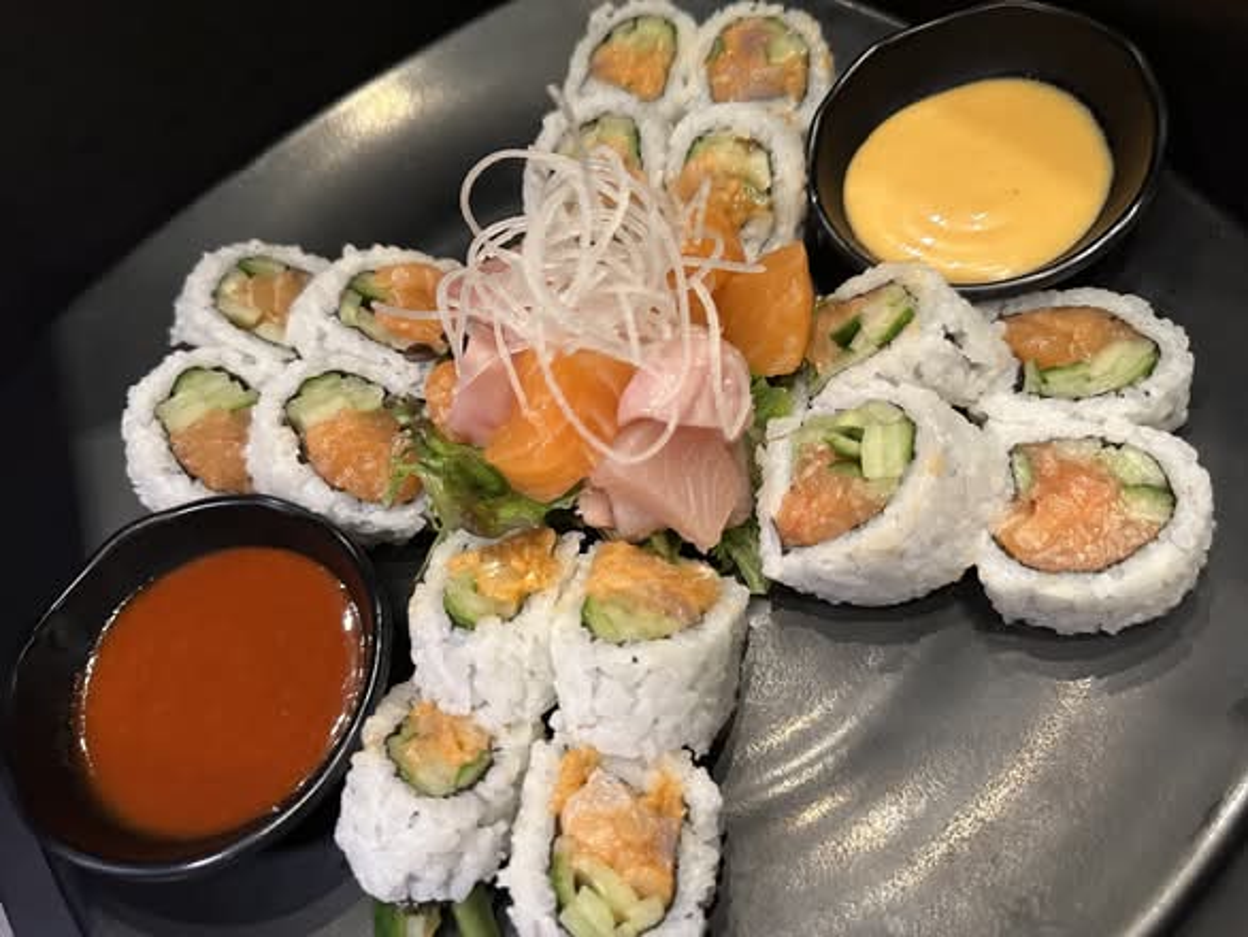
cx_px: 624
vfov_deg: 56.9
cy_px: 468
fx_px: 866
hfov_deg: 71.6
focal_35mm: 24
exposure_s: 1/60
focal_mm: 6.86
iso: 640
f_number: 1.78
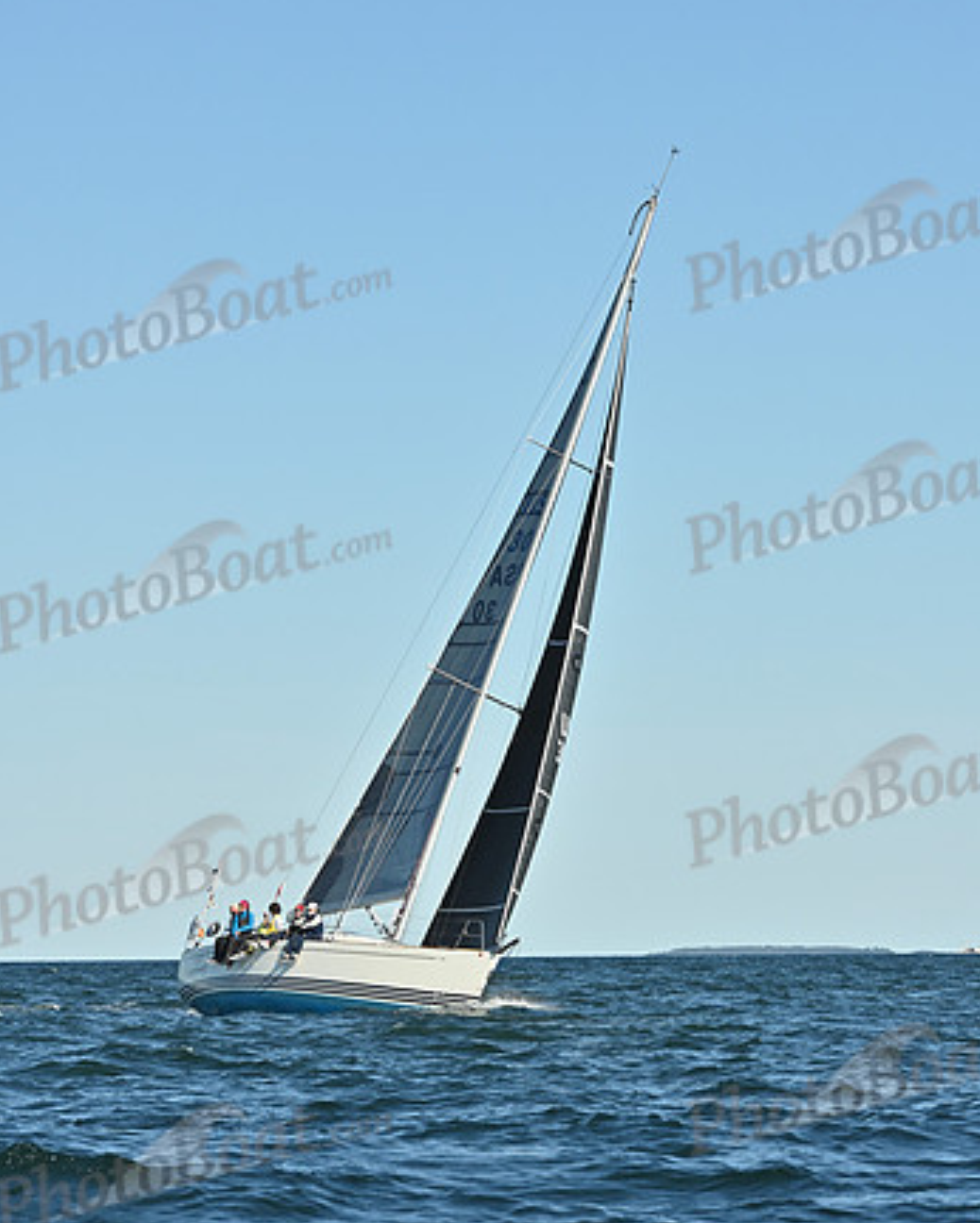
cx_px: 540
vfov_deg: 10.2
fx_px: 6847
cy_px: 688
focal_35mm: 189
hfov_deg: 8.2
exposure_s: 1/1250
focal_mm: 150
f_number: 9
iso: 320
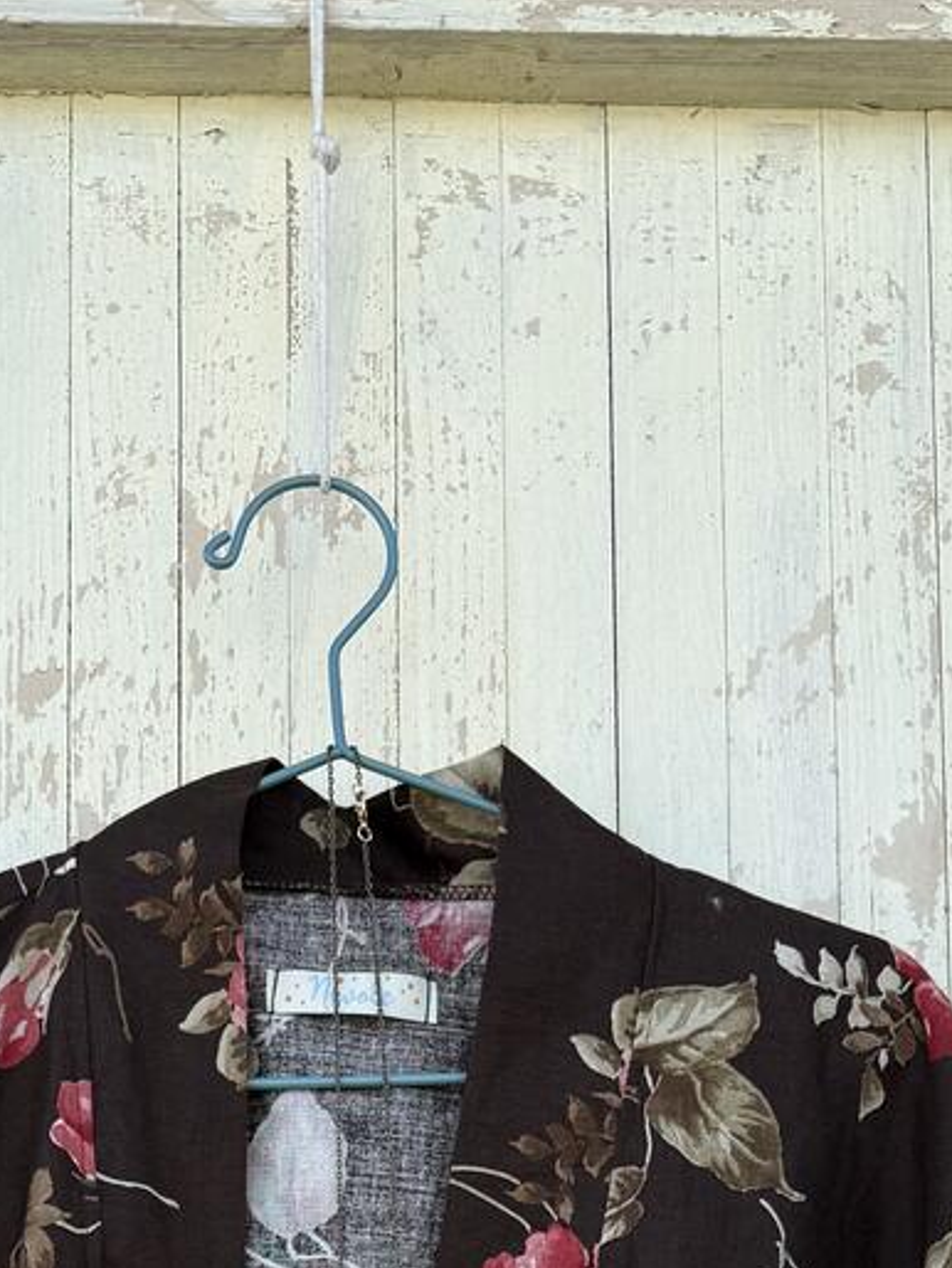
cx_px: 270
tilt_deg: -1.5
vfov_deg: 23.2
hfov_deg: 20.9
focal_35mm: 70
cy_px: 1828
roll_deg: +0.5
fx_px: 2565
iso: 80
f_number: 1.78
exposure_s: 1/589
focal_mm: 6.76
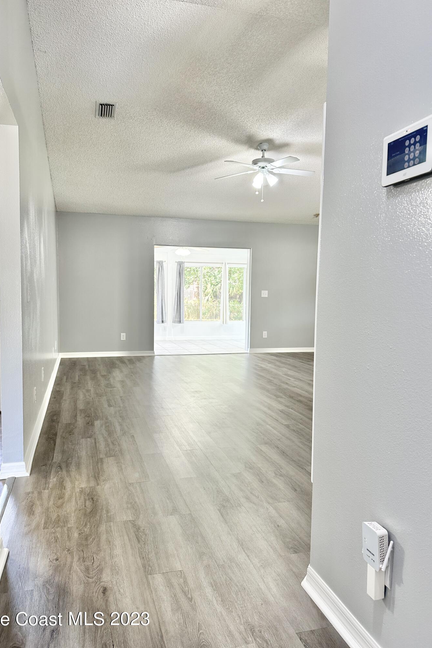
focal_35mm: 25
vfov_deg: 71.5
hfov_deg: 51.2
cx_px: 200
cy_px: 324
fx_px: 450
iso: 100
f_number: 1.78
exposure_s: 1/120
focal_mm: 6.86
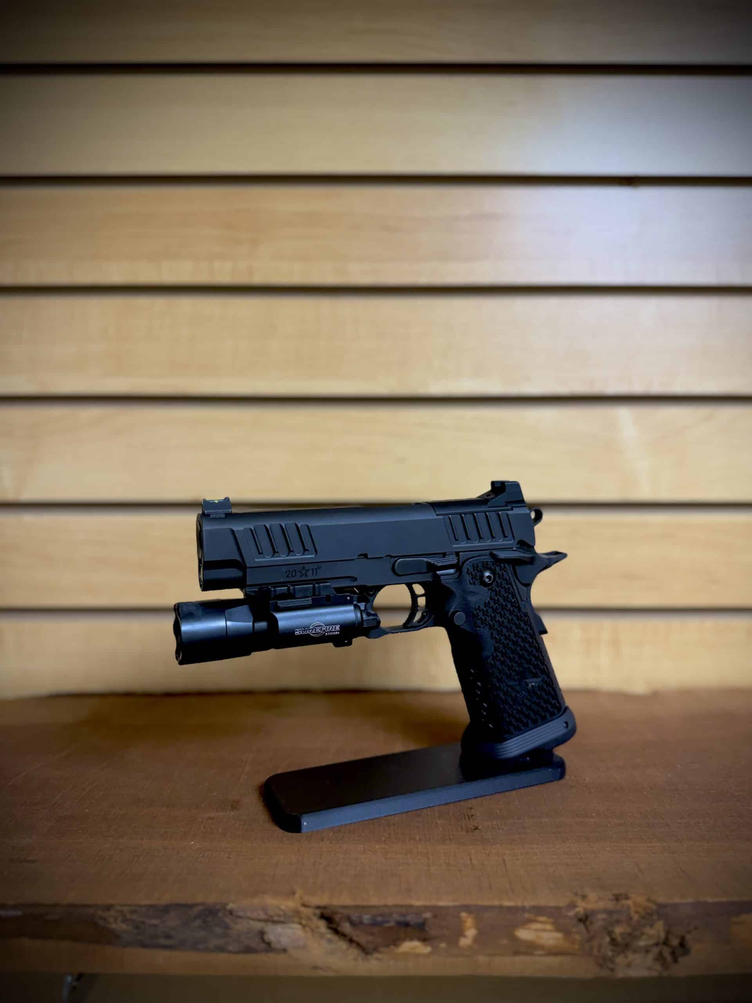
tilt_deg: -4.3
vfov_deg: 71.6
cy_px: 502
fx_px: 695
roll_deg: +0.2
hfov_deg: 56.8
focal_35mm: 24
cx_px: 376
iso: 160
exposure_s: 1/120
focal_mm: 6.76
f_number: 1.78
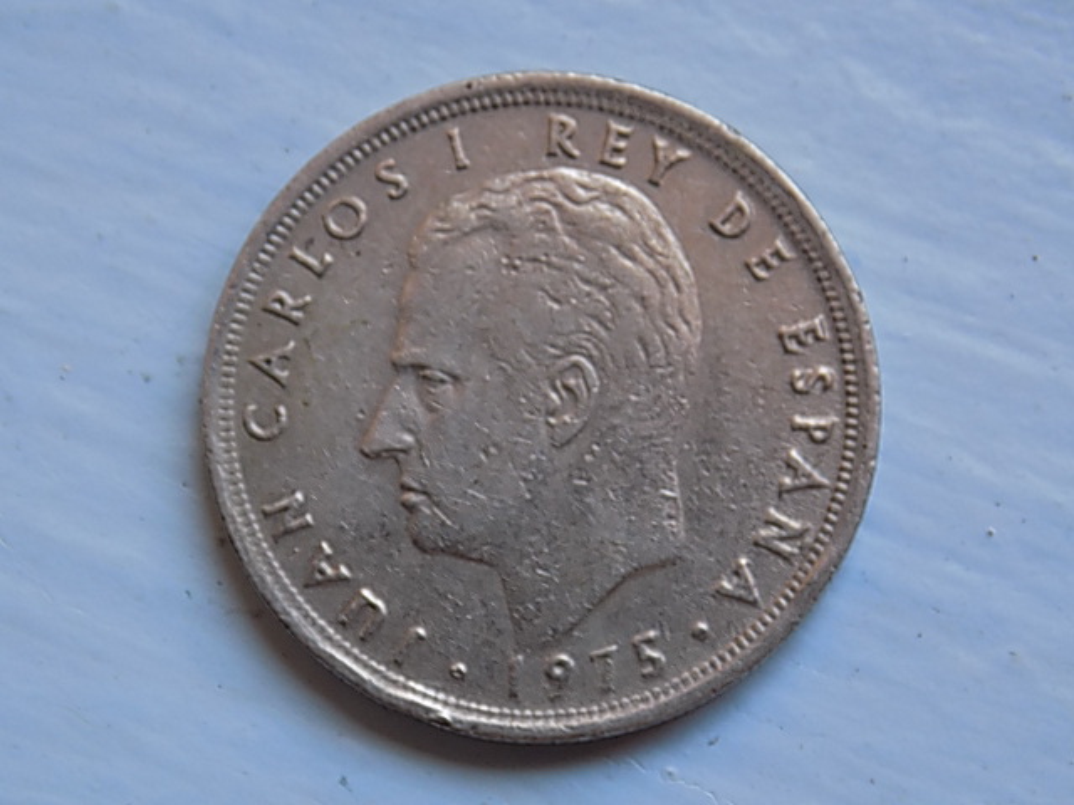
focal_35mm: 118
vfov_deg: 12.6
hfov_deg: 16.7
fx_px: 3661
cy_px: 402
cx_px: 537
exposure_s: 1/40
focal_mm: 20.9
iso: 80
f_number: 4.8
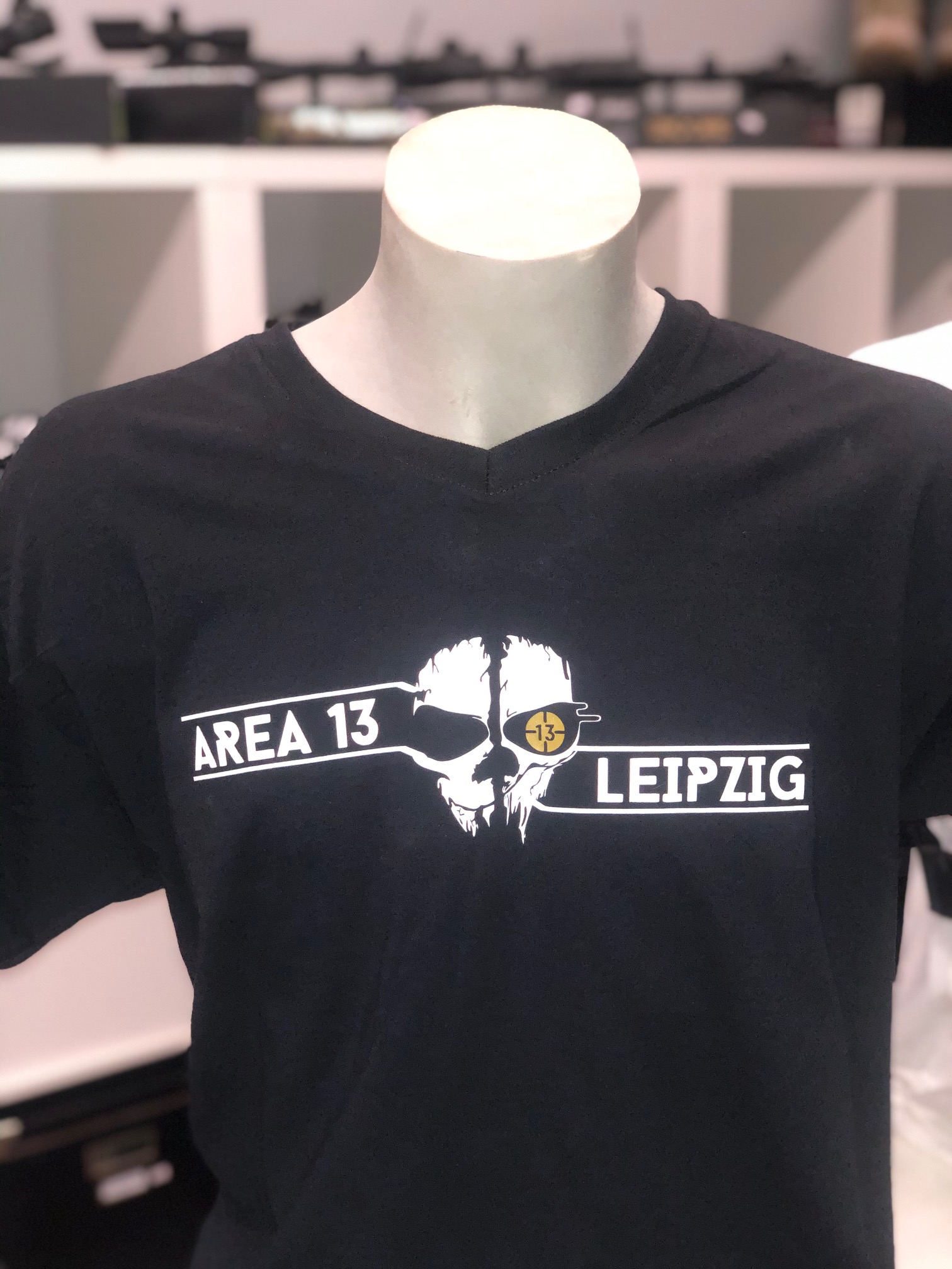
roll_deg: +0.6
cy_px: 634
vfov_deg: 36.8
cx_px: 476
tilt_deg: -12.2
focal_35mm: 52
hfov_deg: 28.0
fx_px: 1907
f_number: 2.4
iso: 250
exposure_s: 1/33
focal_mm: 6
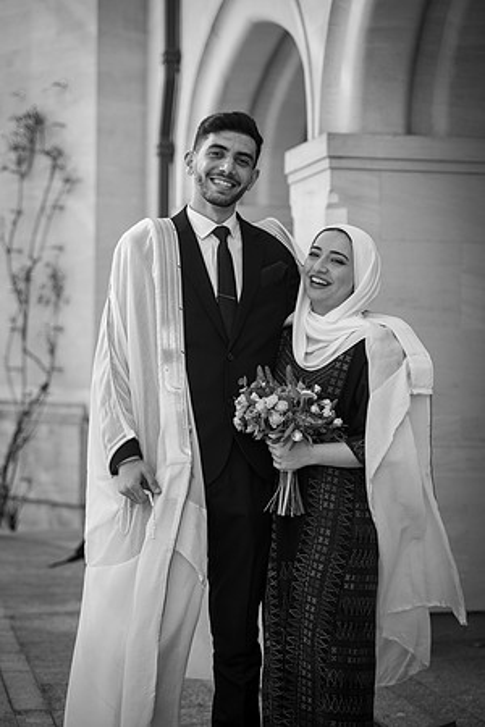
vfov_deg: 25.4
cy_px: 364
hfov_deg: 17.1
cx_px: 242
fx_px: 1617
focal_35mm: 80
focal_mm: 80
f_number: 2.8
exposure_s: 1/1250
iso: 100
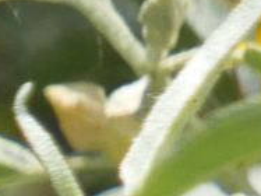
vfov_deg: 0.4
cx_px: 288
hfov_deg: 0.5
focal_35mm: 4184
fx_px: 31527
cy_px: -73
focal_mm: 164.2
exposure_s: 1/160
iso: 80
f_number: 5.6
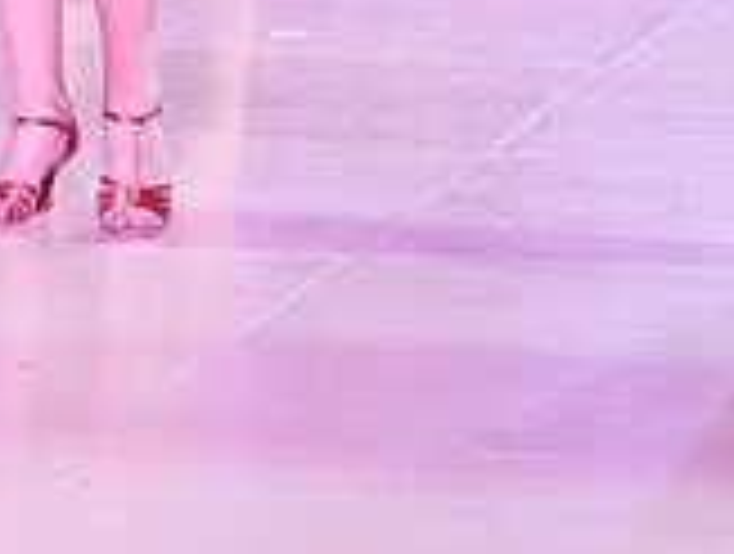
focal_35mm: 239
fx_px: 5079
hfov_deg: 8.3
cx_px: 457
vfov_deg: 6.1
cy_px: -356
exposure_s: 1/320
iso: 2000
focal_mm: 70
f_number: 2.8
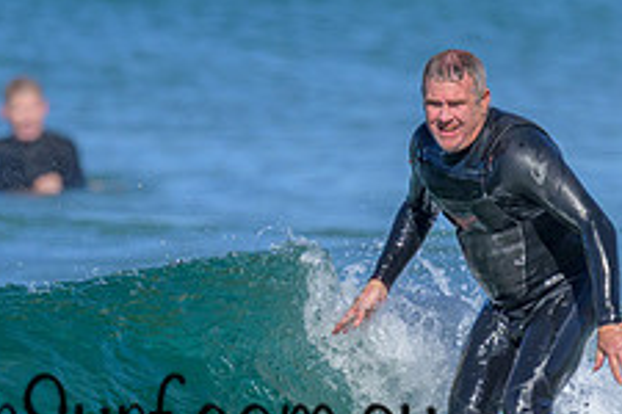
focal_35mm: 2814
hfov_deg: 0.7
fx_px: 48616
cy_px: 289
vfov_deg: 0.5
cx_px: 331
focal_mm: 800
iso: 280
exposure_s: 1/2000
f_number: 6.3
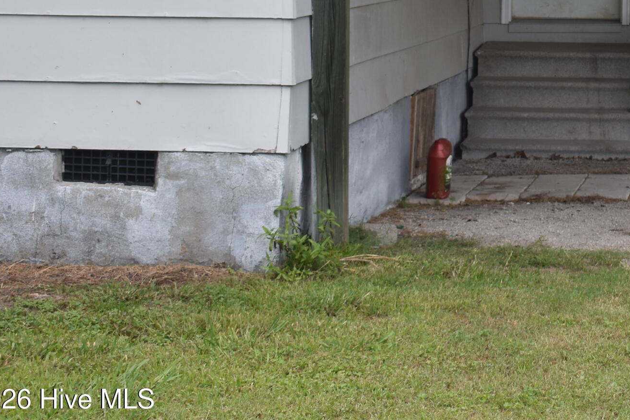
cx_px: 671
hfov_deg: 17.0
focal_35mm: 117
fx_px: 2047
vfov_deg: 11.5
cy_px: -39
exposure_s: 1/250
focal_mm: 34
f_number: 6.3
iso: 200
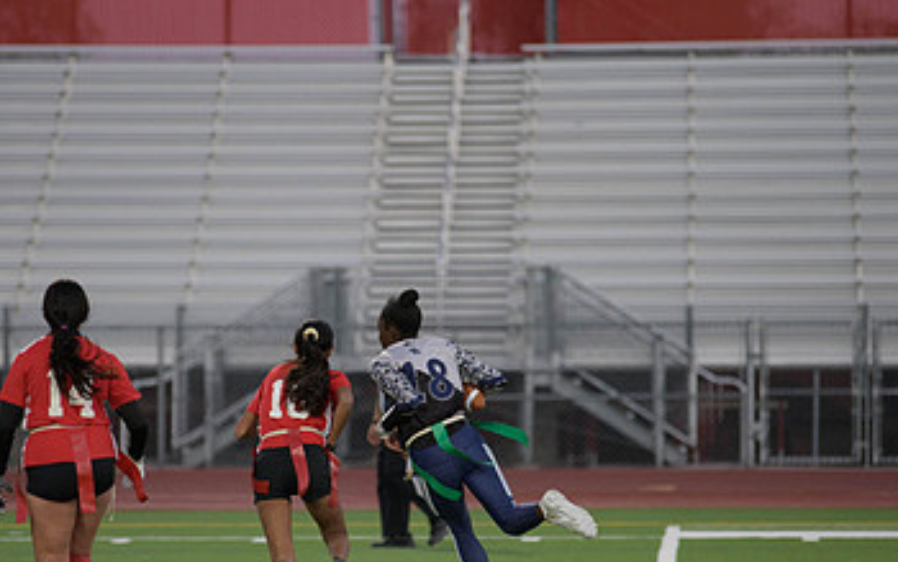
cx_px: 385
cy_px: 409
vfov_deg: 4.3
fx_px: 7442
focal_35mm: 304
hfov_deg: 6.9
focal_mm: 180
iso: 1000
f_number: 2.8
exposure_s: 1/640
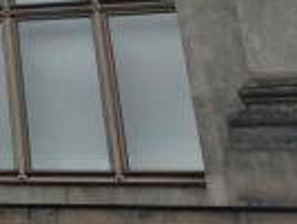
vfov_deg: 9.3
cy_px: -370
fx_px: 1178
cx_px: -532
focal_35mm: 137
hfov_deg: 10.8
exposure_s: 1/2720
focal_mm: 5.4
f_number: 1.8
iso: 25
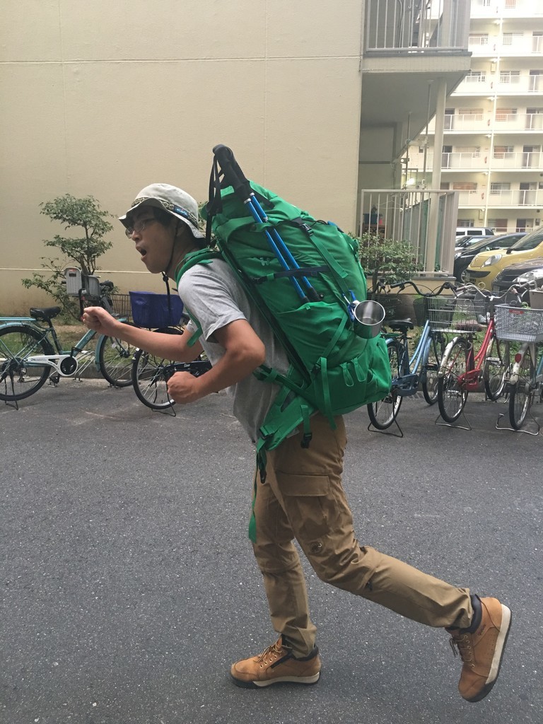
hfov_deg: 48.2
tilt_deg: -11.0
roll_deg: -1.3
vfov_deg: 61.7
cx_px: 272
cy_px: 362
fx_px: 607
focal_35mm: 29
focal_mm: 4.15
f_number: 2.2
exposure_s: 1/15
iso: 64
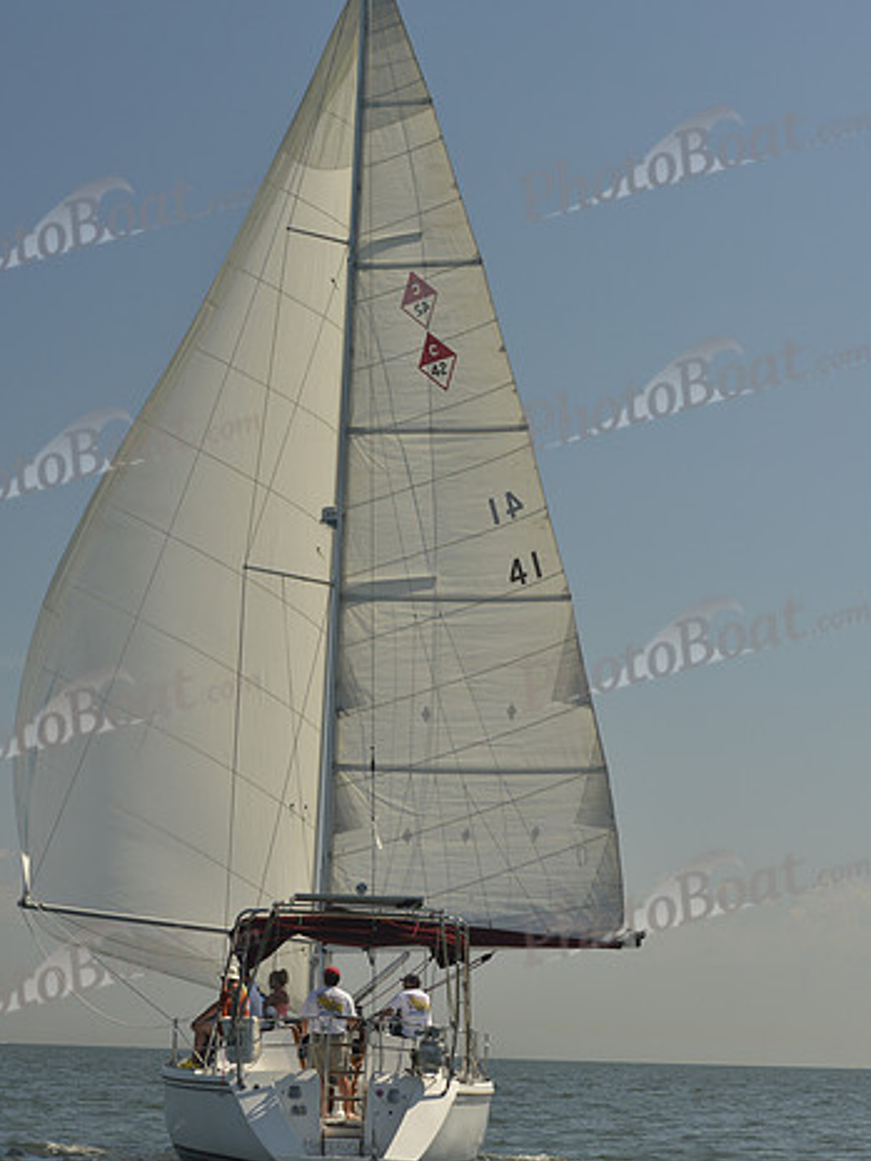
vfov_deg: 23.3
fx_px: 2817
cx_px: 391
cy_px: 554
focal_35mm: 84
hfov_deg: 17.6
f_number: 7.1
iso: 200
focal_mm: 70
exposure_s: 1/800
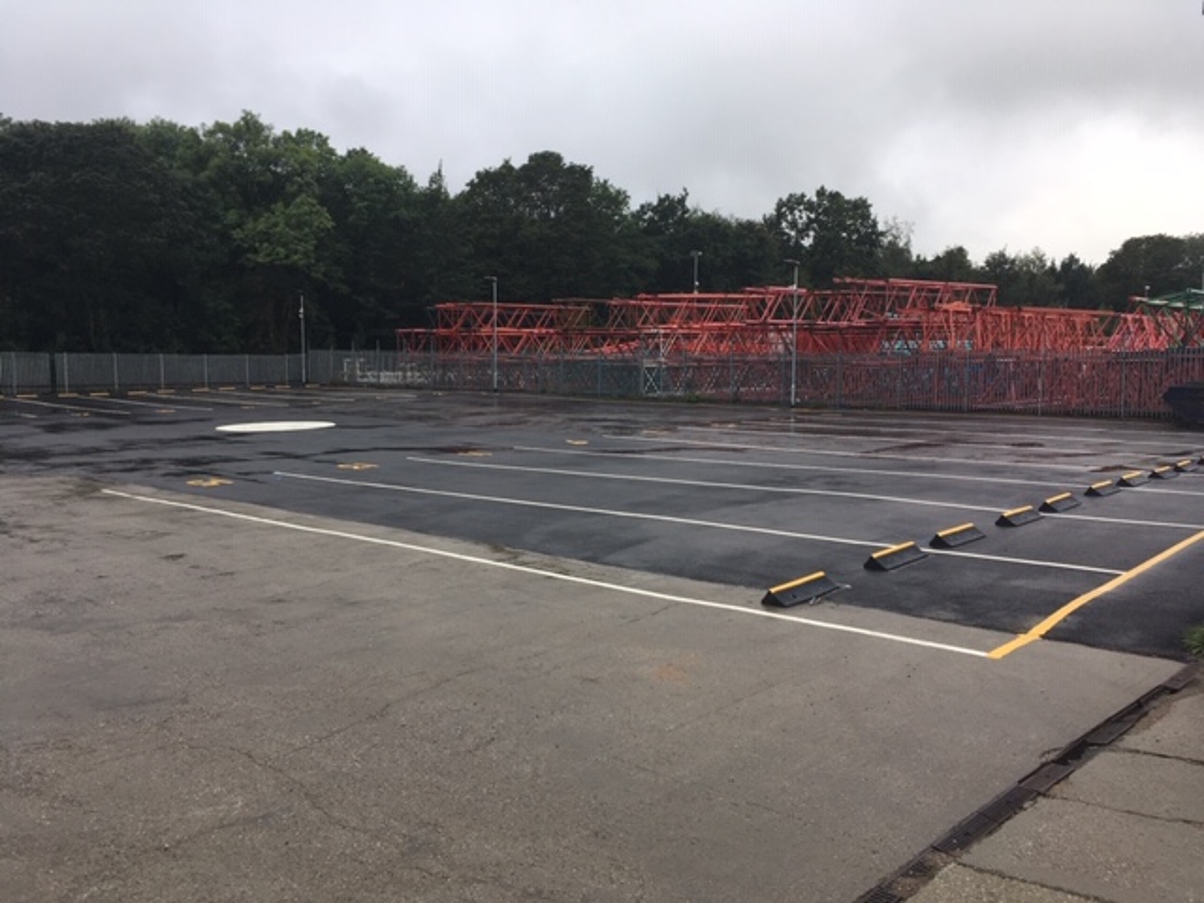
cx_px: 602
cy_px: 452
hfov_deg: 61.7
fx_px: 1009
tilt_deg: -6.8
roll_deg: +0.0
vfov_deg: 48.2
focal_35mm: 29
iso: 25
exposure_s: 1/379
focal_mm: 4.15
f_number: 2.2
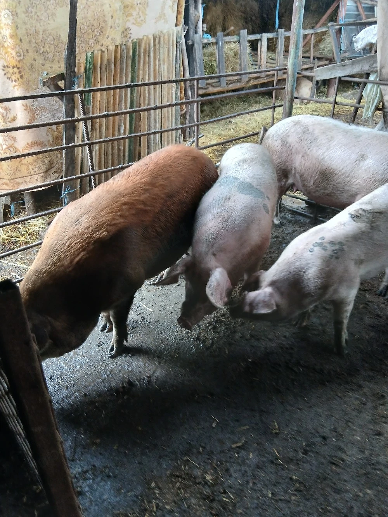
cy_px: 258
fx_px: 389
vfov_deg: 67.3
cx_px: 194
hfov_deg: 53.1
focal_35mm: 26
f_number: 1.8
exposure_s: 1/40.2
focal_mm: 3.98
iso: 200
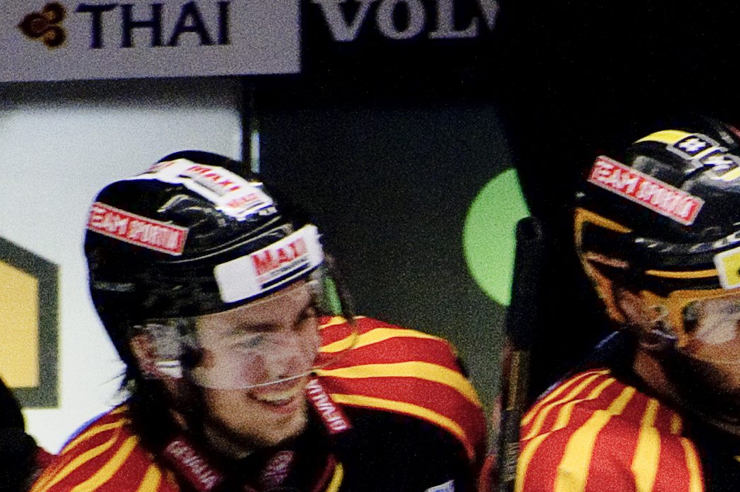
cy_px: 1166
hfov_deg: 1.0
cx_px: 1216
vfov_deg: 0.7
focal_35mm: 1970
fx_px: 40467
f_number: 4
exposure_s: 1/640
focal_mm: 400
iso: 5000
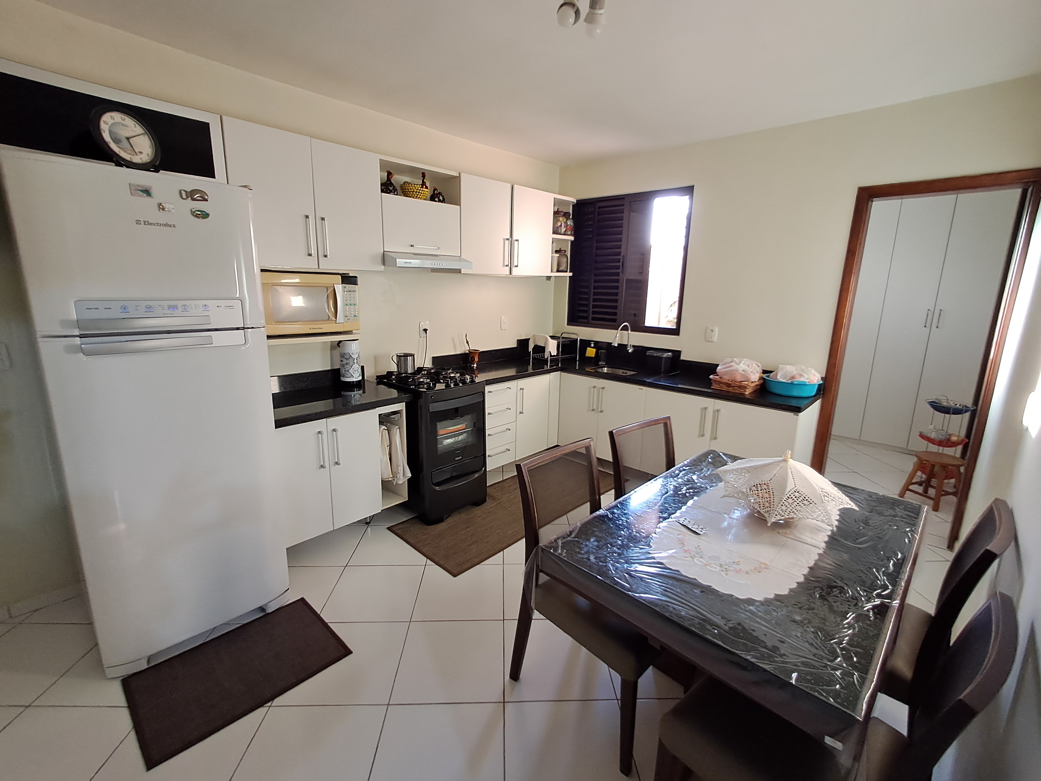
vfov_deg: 78.1
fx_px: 481
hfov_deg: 94.5
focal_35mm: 16
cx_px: 520
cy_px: 390
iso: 160
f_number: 2.2
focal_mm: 1.64
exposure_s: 1/40
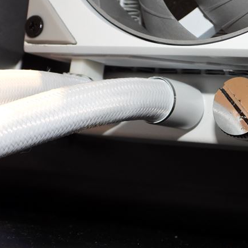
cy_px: 89
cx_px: 205
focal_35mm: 114
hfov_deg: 15.2
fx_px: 924
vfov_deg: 15.3
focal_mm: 9.8
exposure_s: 1/30
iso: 200
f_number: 3.5
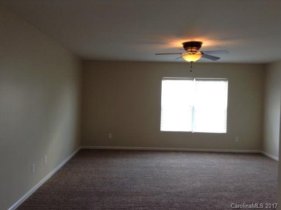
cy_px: 105
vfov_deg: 42.8
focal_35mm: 33
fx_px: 267
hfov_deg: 55.4
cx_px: 140
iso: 64
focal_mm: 3.3
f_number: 2.4
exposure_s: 1/24
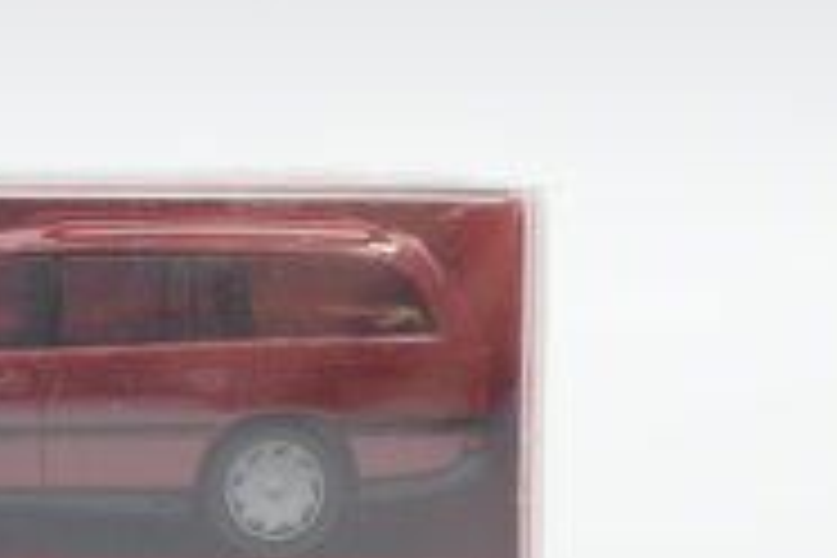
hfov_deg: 11.9
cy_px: 416
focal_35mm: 170
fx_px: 3943
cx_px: -54
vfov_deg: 8.1
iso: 400
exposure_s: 1/160
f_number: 8
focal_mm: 35
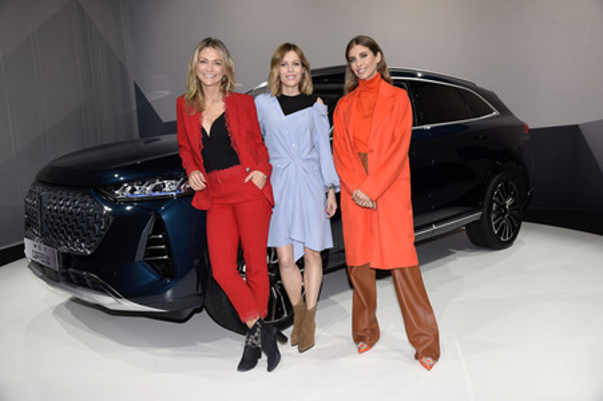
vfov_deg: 41.1
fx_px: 536
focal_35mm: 32
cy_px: 200
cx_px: 302
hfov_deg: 58.8
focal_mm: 32
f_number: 6.3
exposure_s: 1/125
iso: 400
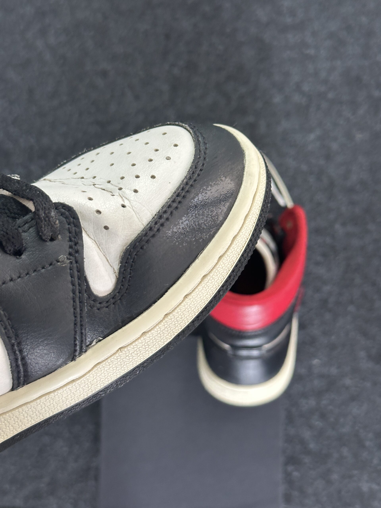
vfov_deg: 39.7
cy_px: 254
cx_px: 190
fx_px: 704
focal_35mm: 48
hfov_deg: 30.3
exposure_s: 1/50
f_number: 1.78
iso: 160
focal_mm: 6.86
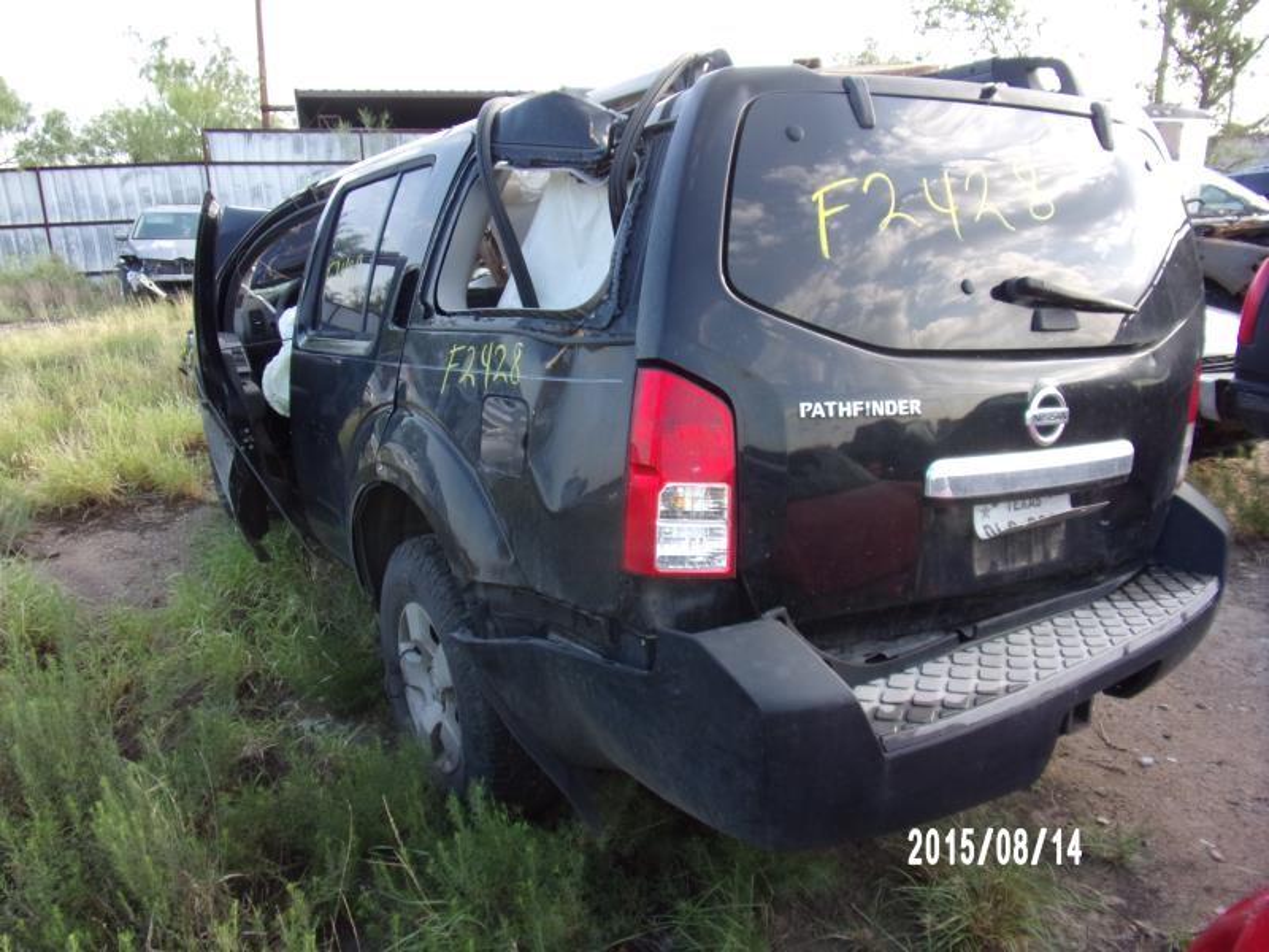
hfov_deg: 71.6
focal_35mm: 24
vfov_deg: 56.8
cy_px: 476
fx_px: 880
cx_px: 634
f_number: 3.3
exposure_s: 1/120
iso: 80
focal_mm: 4.3
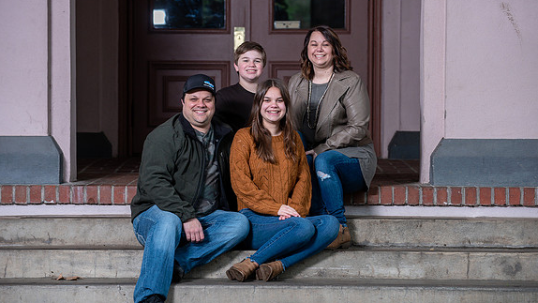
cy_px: 160
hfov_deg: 15.0
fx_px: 2040
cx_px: 269
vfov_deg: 8.5
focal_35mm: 143
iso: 200
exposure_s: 1/125
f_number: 4
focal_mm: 130
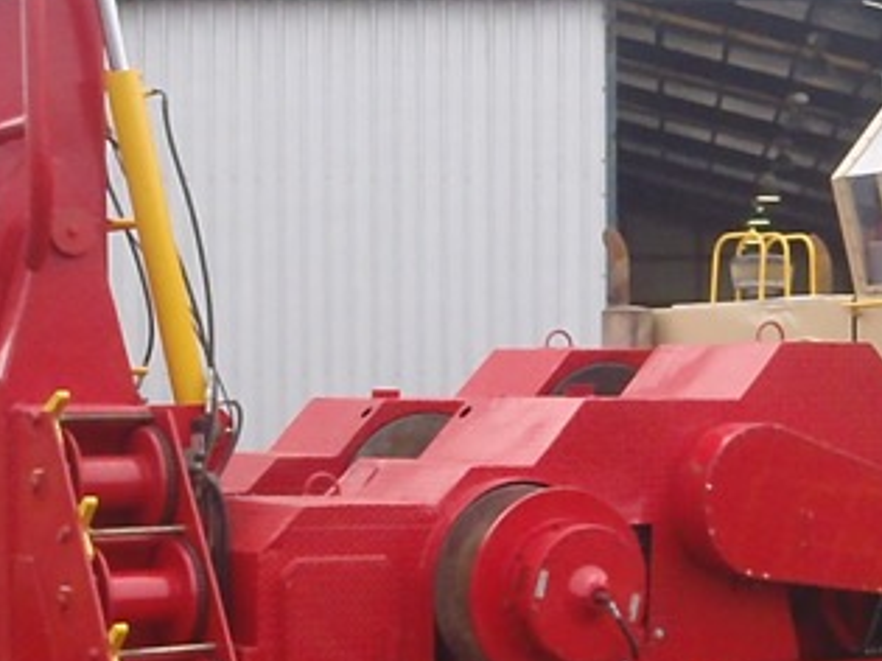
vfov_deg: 18.4
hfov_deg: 24.1
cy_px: 459
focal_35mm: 80
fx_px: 2038
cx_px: 672
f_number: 6.3
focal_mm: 7.57
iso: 640
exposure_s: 1/500
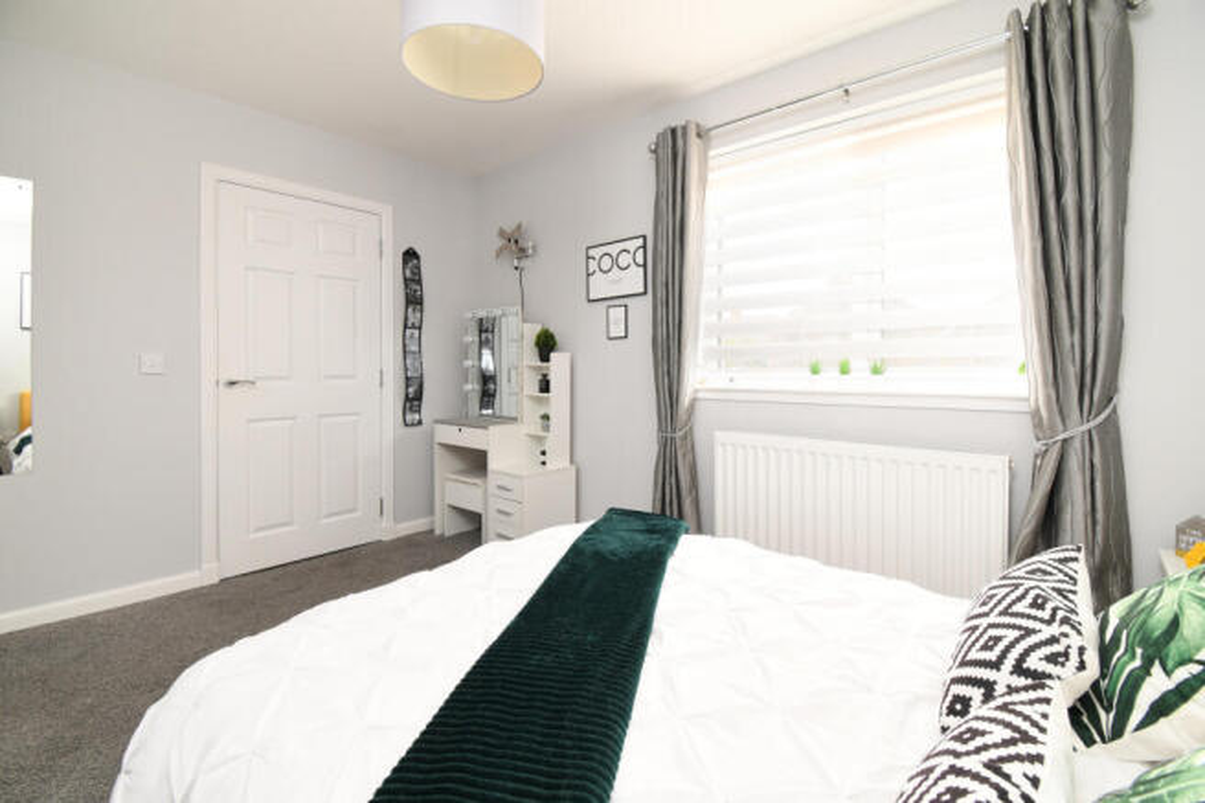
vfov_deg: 77.3
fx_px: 502
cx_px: 602
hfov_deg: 100.4
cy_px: 402
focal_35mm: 15
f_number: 9
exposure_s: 1/4
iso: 320
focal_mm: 10
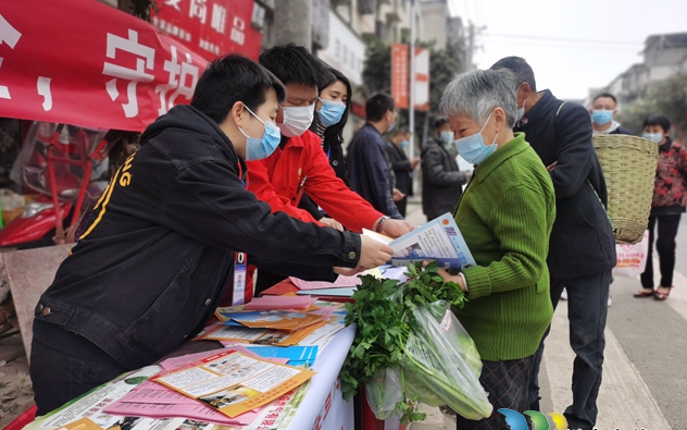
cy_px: 231
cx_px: 342
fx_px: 543
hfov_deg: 64.6
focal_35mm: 29
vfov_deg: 43.1
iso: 50
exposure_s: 1/365
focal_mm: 5.58
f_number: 1.8
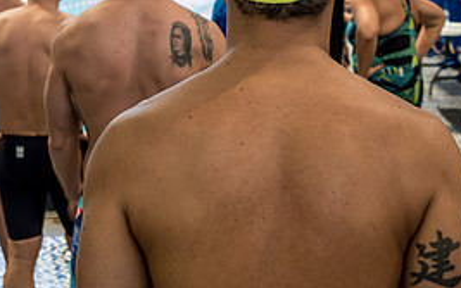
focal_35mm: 82
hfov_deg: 25.2
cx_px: 263
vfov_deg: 15.9
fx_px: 1030
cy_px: 138
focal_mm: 23
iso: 1000
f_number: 2.8
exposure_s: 1/125
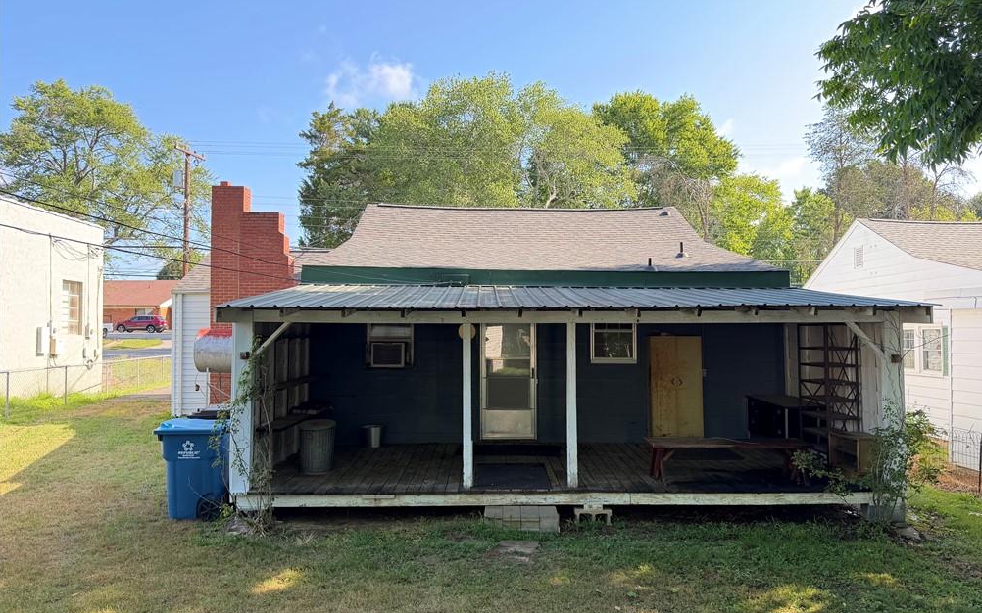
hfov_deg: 70.4
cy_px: 311
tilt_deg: +1.2
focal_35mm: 26
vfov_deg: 47.6
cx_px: 499
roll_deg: +0.4
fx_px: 696
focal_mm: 6.76
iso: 80
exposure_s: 1/243
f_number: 1.78
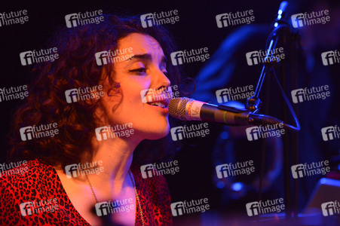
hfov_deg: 23.7
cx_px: 170
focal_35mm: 86
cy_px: 113
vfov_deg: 15.9
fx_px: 812
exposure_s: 1/200
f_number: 2.8
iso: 8063
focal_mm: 86
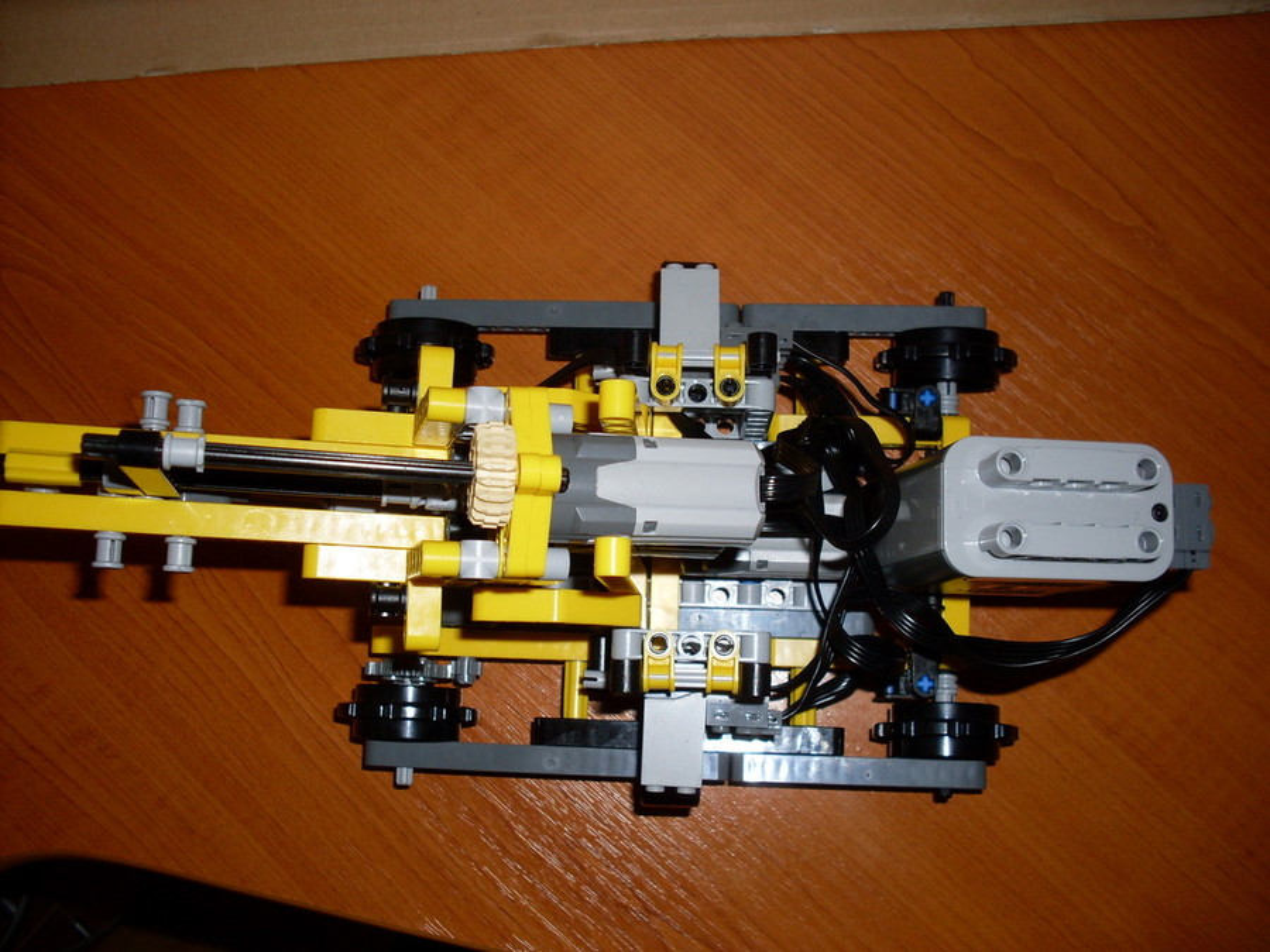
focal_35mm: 38
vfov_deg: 37.7
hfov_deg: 49.0
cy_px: 476
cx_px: 635
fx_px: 1394
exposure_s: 1/45
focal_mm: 6.3
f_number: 2.8
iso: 100
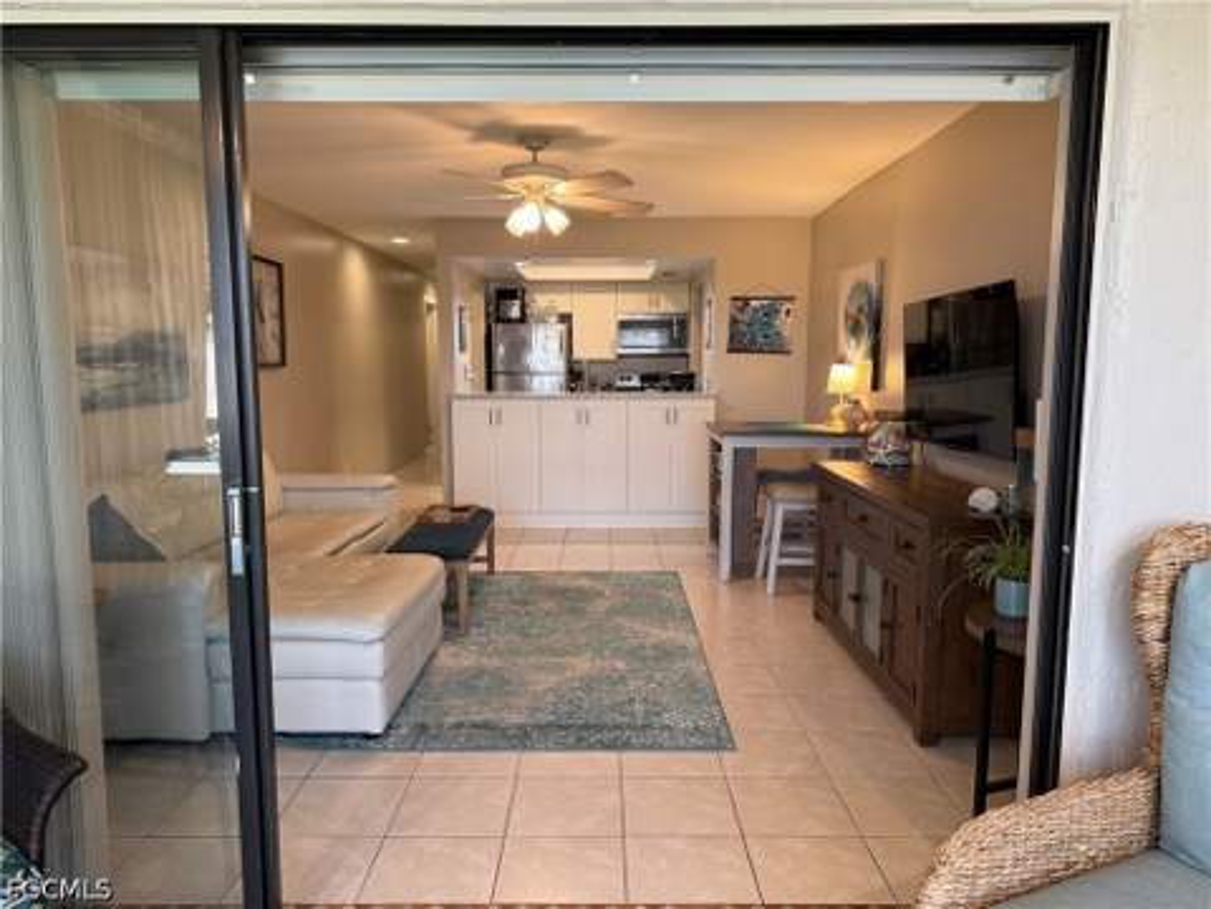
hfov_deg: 71.6
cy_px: 454
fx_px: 840
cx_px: 606
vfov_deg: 56.8
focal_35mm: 24
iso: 125
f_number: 1.78
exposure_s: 1/60
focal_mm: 6.76
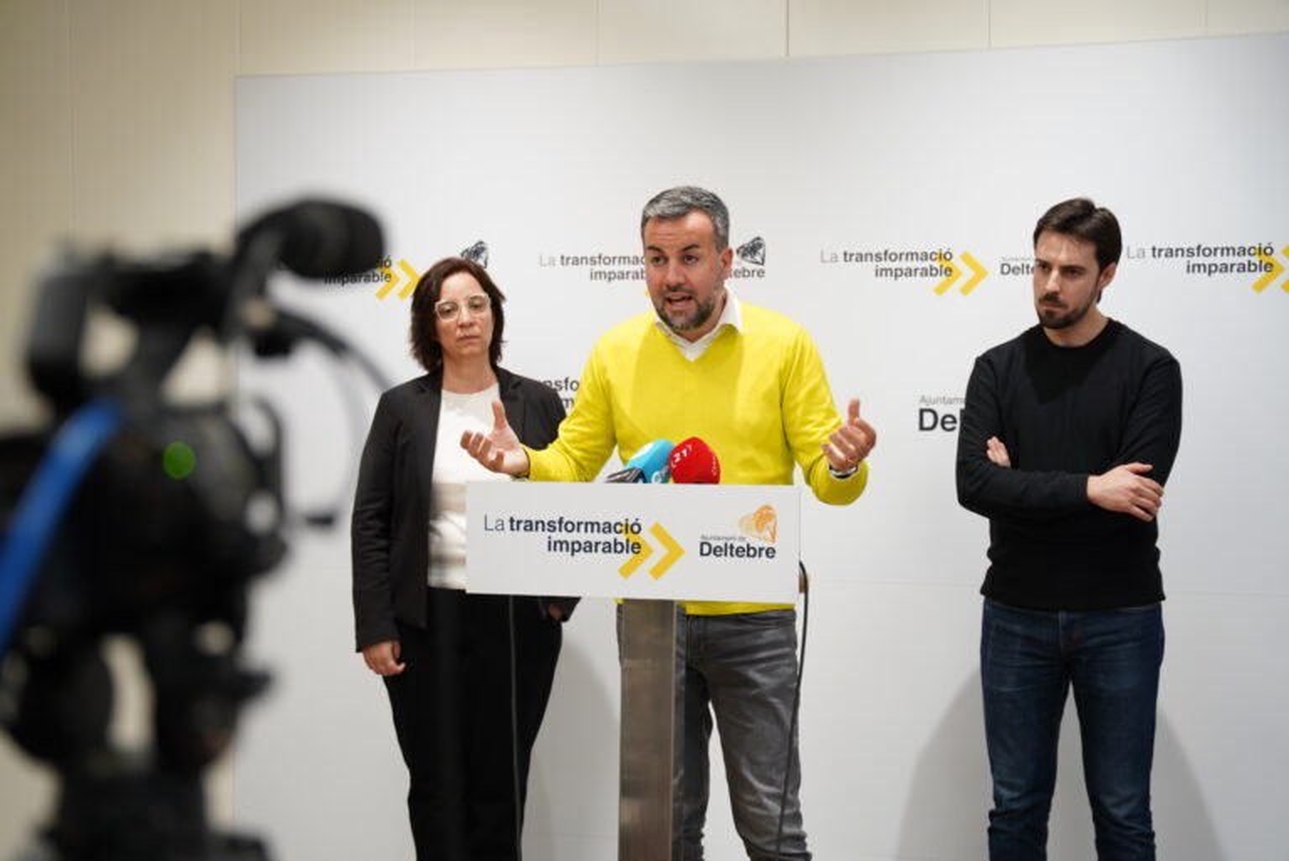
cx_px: 644
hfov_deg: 36.2
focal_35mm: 55
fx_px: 1974
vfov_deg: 24.6
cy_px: 430
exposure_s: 1/200
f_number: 2.8
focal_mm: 55.1
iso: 800
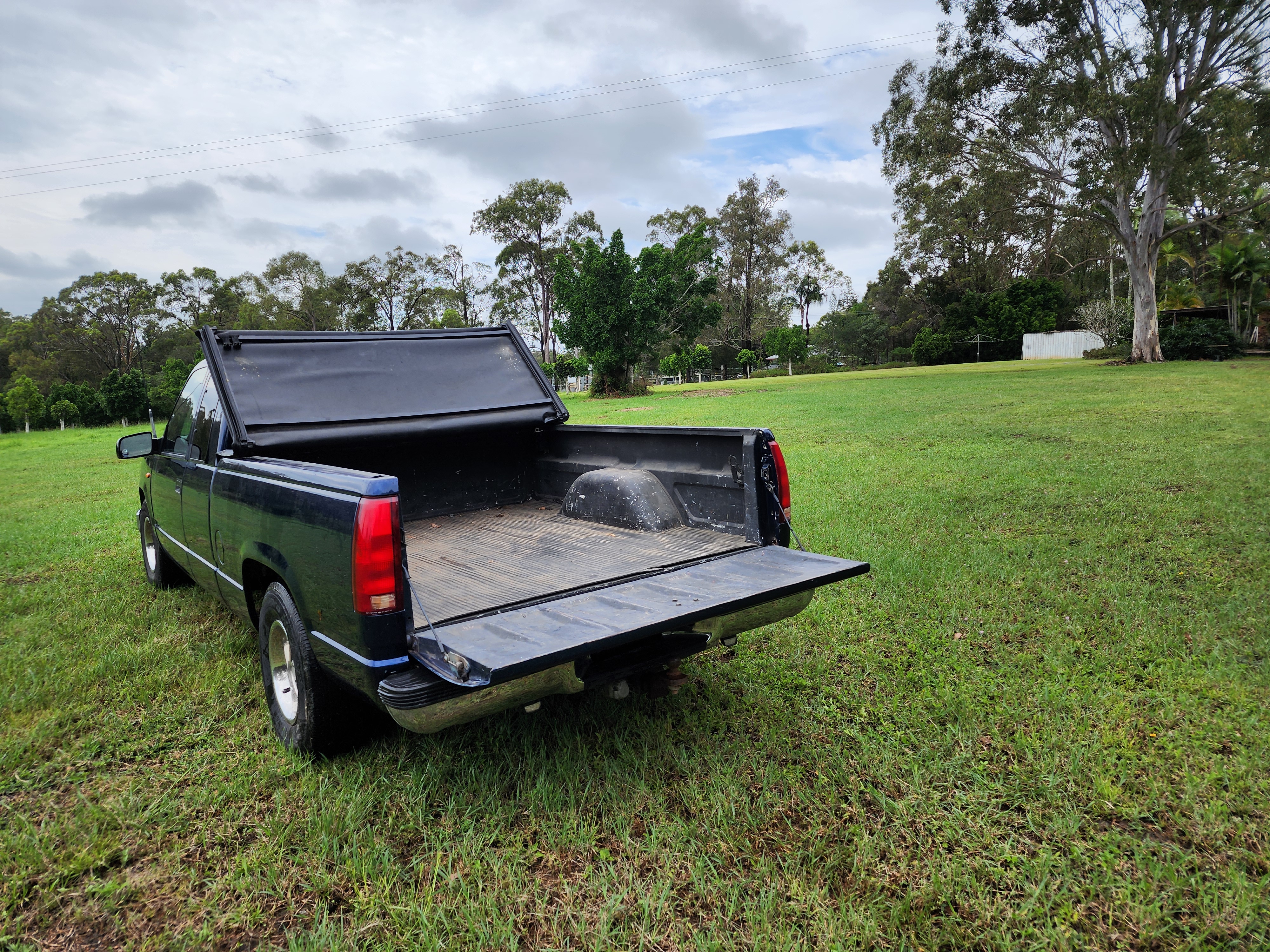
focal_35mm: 23
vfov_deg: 58.9
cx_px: 635
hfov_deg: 73.9
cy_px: 476
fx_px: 844
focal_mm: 6.4
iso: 12
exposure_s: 1/769
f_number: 1.8
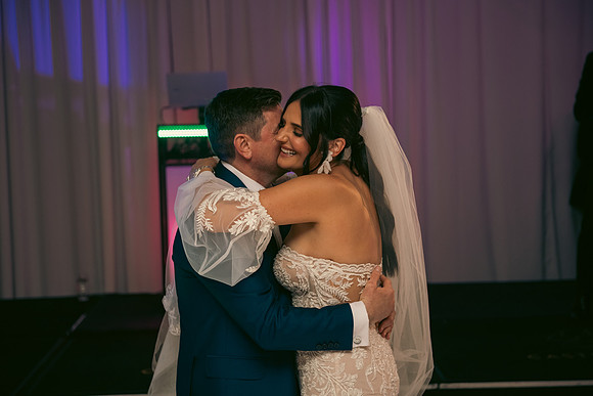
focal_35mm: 62
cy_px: 198
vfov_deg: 21.9
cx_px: 296
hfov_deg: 32.4
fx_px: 1021
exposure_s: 1/160
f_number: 3.5
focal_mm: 62
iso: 640
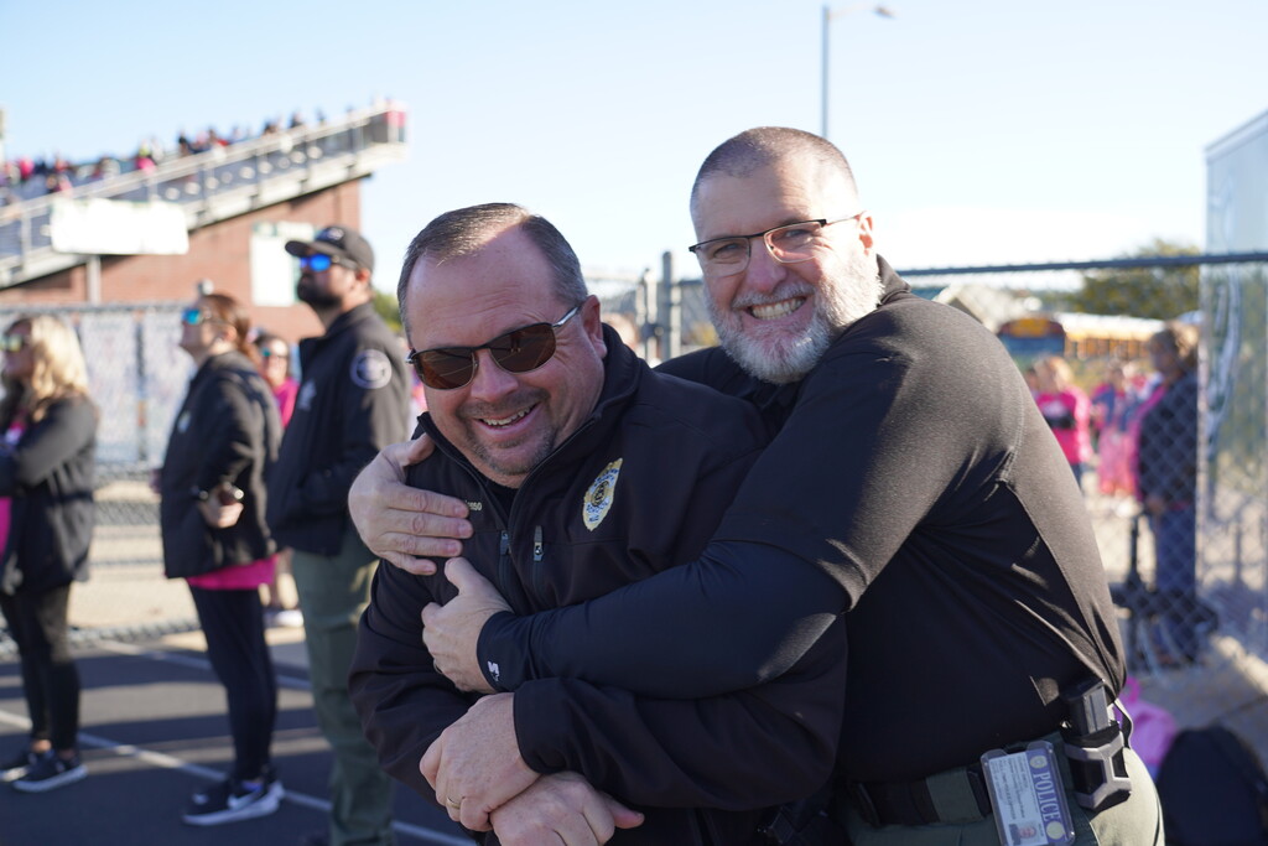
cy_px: 423
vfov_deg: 34.2
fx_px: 1374
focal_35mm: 39
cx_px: 634
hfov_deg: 49.5
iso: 100
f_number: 4
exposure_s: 1/250
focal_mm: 39
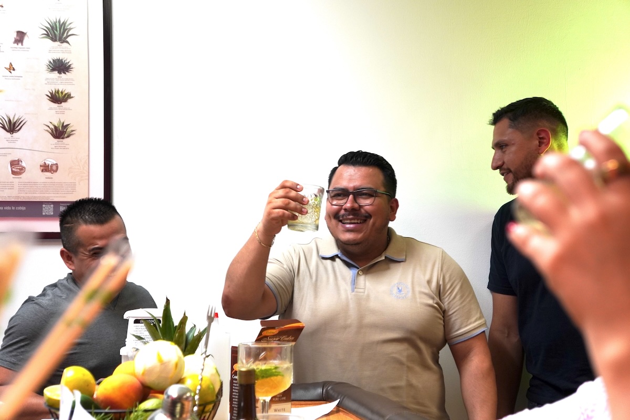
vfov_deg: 23.8
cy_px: 210
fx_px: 997
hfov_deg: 35.1
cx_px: 315
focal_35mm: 57
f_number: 4.5
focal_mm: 38
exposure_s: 1/160
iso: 640
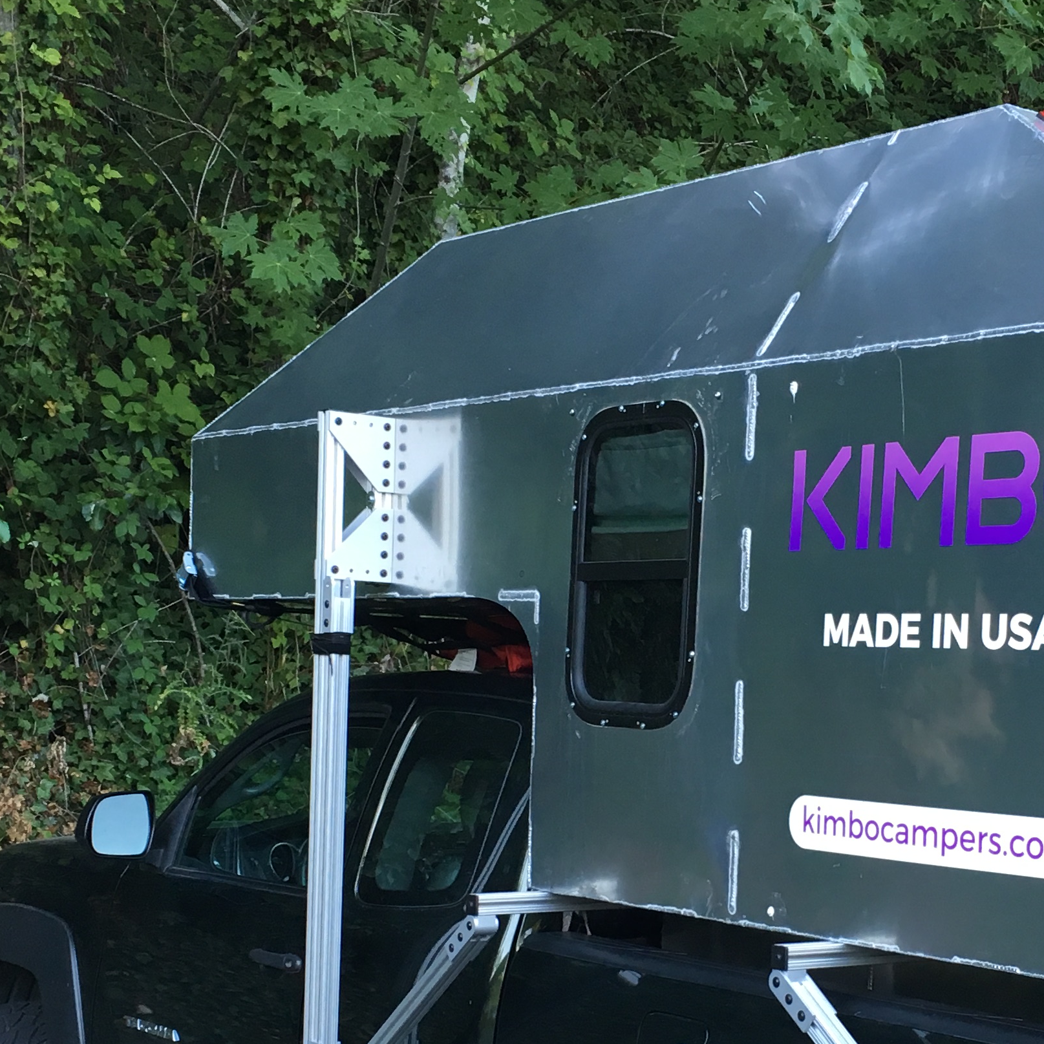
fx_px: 2184
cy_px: 815
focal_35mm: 64
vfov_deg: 26.5
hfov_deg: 26.7
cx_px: 721
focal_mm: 4.15
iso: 25
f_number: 2.2
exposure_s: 1/30
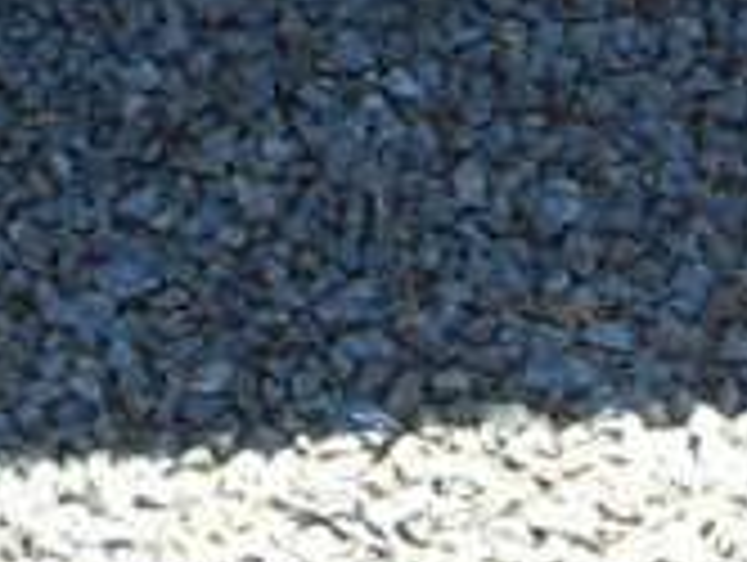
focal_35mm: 253
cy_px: -1160
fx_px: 5468
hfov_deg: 7.8
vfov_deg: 5.5
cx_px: -50
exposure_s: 1/180
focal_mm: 6.3
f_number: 3.5
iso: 80
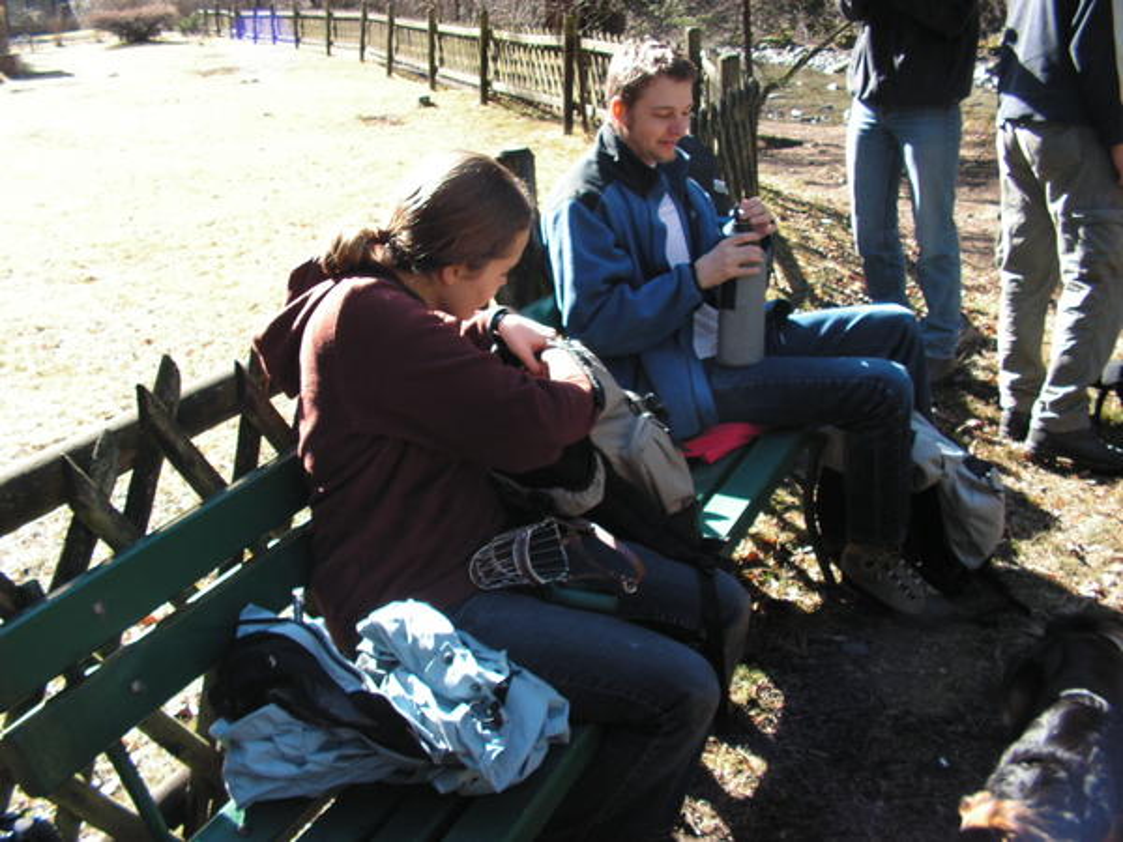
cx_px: 562
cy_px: 421
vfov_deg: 39.7
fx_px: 1168
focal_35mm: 36
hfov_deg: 51.4
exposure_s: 1/100
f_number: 3.2
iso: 50
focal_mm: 6
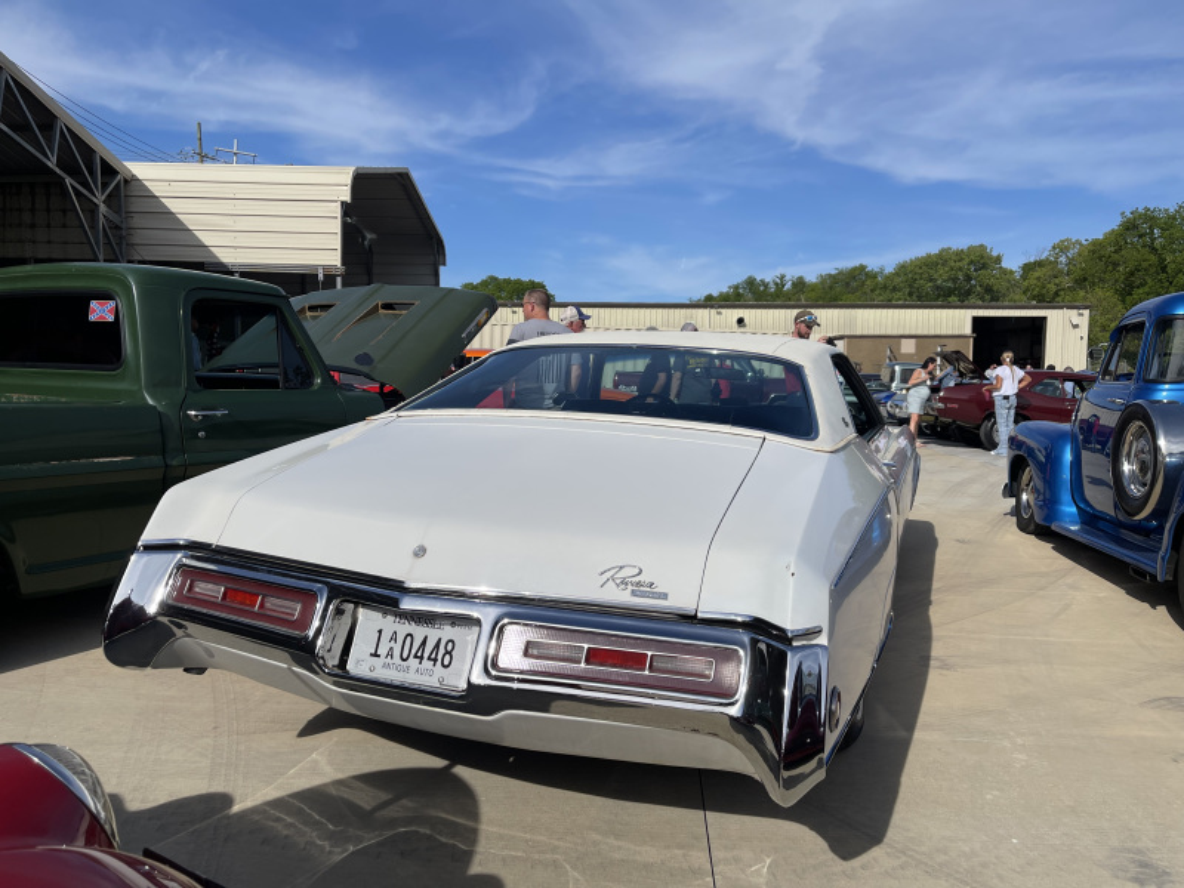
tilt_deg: -4.9
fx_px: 889
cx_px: 592
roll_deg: -0.8
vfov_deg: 53.1
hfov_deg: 67.3
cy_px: 444
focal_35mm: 26
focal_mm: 5.1
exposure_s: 1/6579
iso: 32
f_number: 1.6
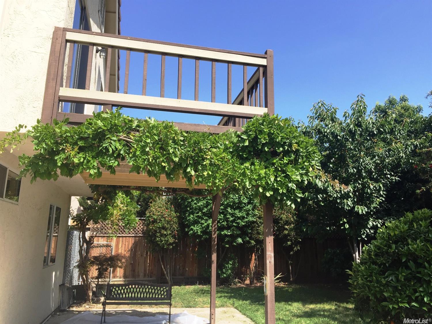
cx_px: 216
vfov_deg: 48.2
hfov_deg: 61.7
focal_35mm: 29
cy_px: 162
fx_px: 362
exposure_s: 1/1319
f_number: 2.2
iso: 32
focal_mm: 4.15
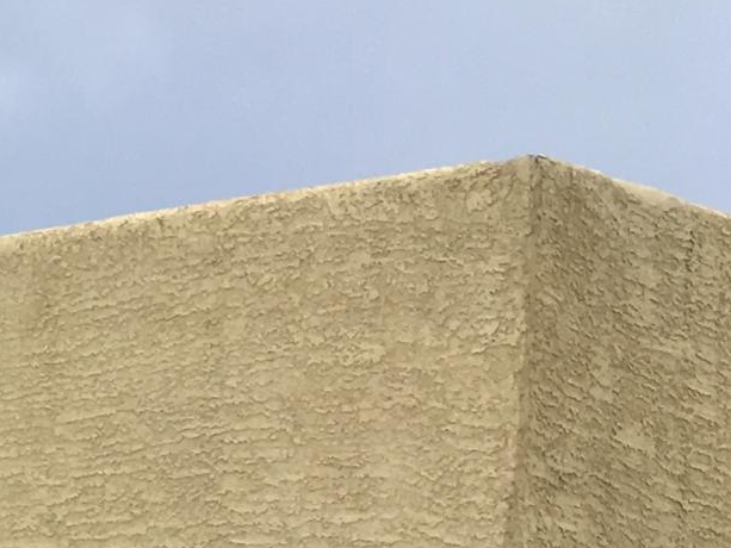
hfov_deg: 11.7
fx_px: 2999
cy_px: 986
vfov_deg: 9.9
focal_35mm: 142
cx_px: -937
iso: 25
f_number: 2.2
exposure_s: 1/506
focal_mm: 4.15
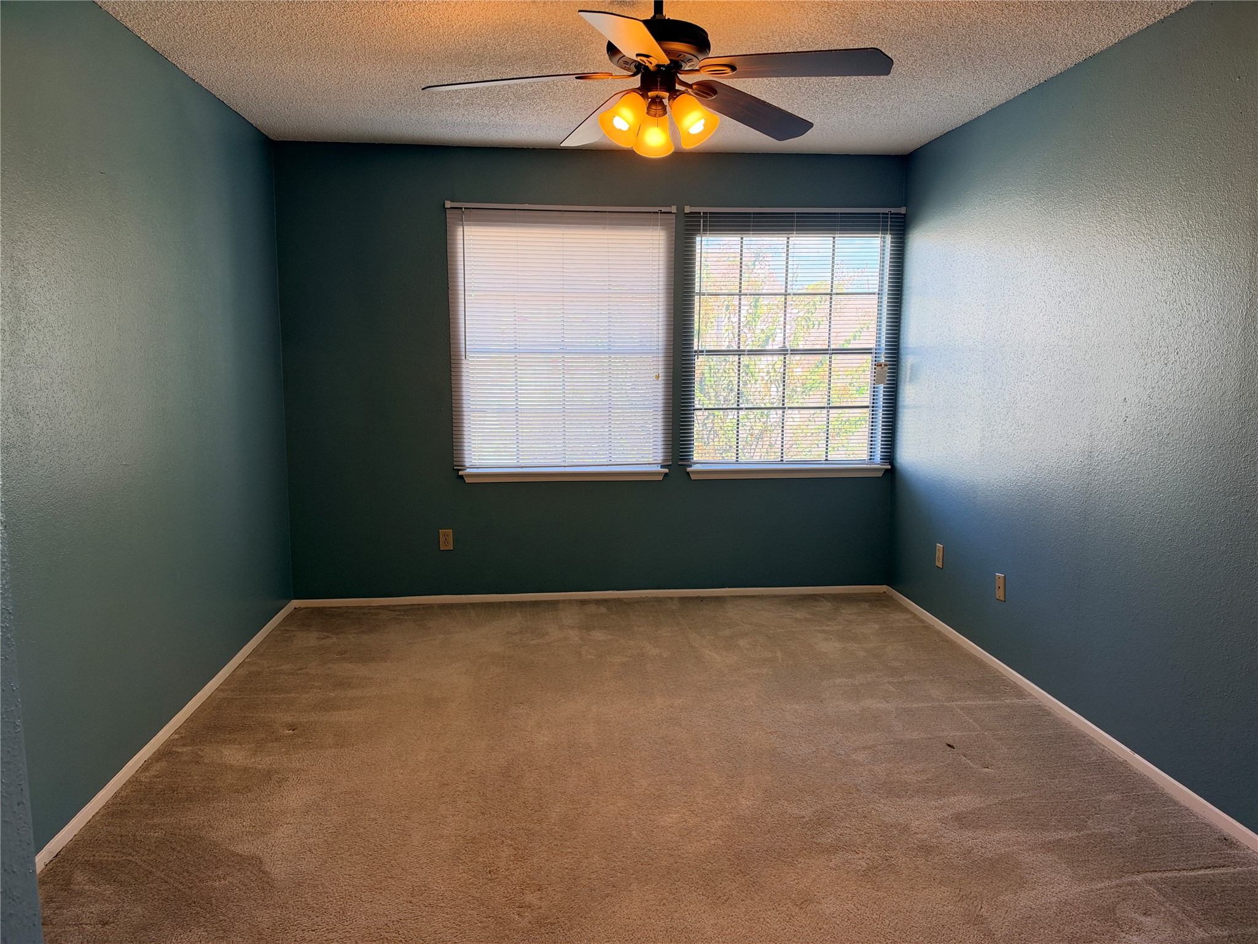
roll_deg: -0.8
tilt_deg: -7.7
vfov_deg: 56.8
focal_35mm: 24
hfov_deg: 71.6
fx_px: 872
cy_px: 472
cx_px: 629
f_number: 1.8
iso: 125
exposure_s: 1/223
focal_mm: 6.93
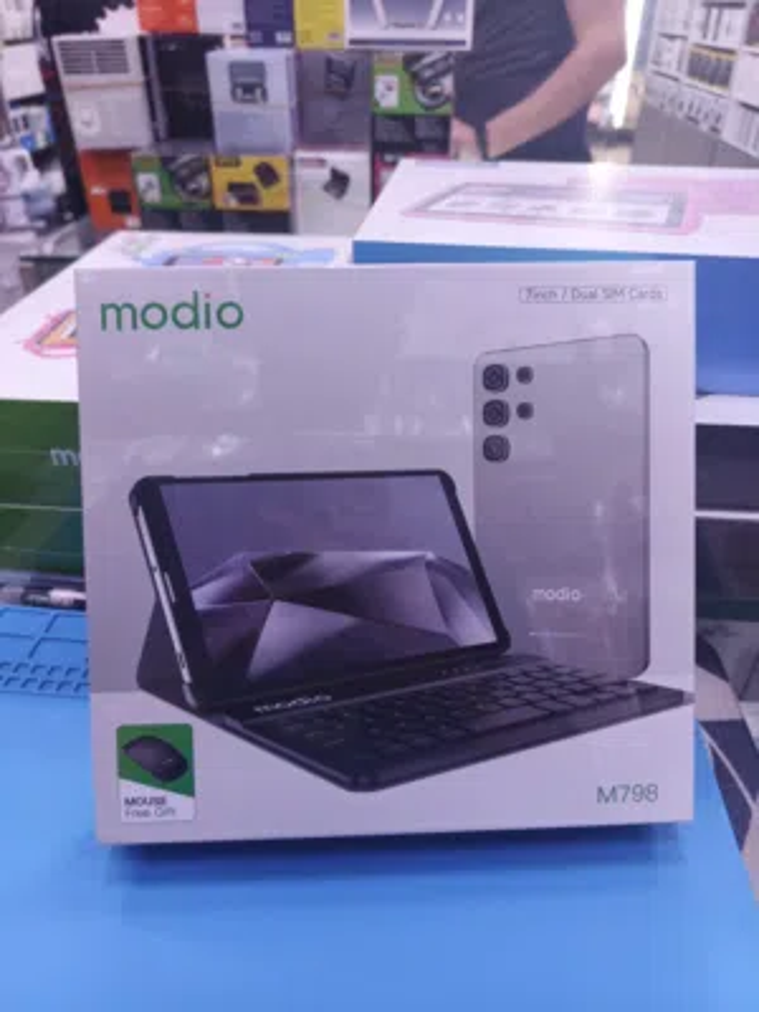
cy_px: 506
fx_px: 672
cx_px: 380
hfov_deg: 58.9
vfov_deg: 73.9
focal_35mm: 23
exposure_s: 1/50
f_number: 1.7
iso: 330
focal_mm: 5.25
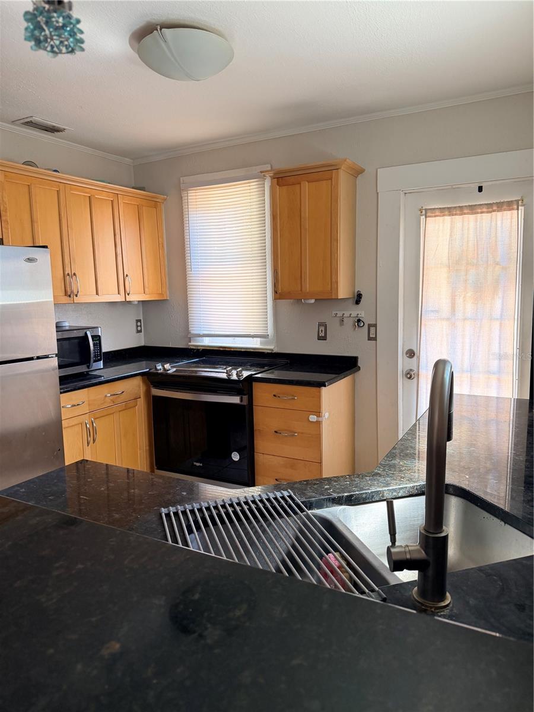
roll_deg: +1.1
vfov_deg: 71.6
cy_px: 356
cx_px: 267
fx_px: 494
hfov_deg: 56.8
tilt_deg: -7.0
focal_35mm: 24
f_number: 1.78
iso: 200
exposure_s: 1/93
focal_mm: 6.76
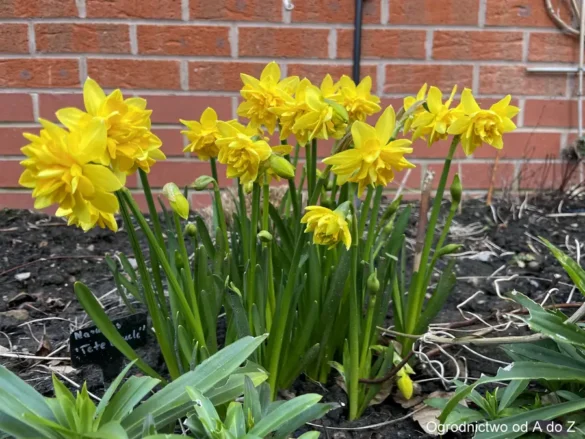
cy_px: 220
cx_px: 292
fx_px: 439
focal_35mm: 26
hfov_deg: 67.3
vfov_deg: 53.1
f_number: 1.6
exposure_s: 1/176
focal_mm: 4.2
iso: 32
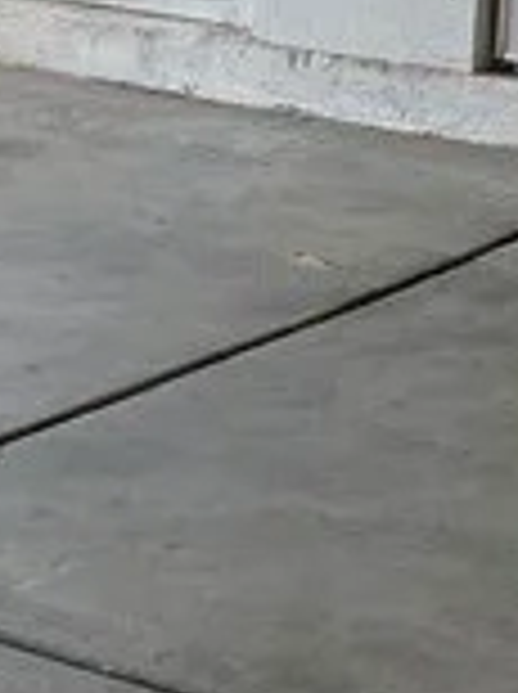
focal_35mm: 173
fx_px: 3461
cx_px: -252
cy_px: 108
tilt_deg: -11.1
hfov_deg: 8.4
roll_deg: -2.0
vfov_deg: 11.4
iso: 100
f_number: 1.5
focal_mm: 5.7
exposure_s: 1/121
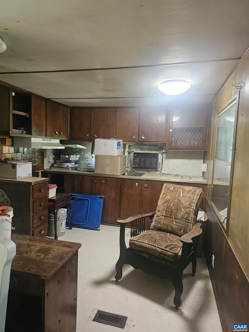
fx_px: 221
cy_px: 166
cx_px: 124
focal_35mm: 23
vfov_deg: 73.9
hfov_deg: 58.9
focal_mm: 6.3
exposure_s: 1/120
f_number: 1.7
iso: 1000
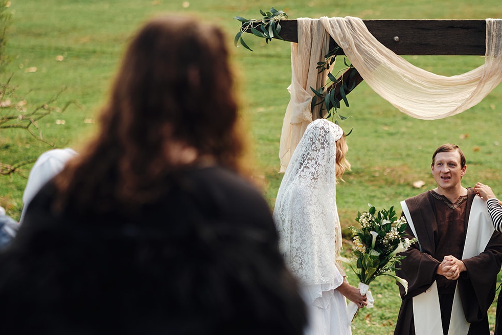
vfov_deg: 6.2
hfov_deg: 9.3
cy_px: 204
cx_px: 341
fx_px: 3068
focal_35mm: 220
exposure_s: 1/1000
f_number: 2
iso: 160
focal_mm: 90
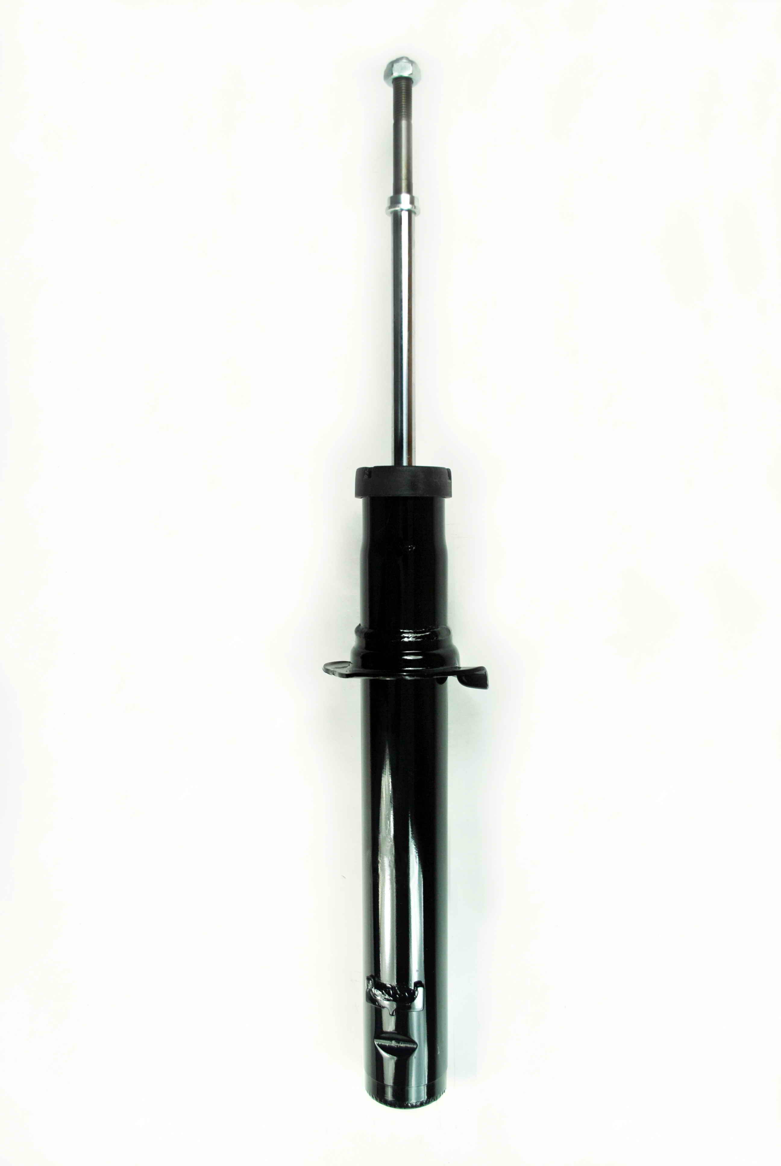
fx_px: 973
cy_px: 583
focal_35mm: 30
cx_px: 390
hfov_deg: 43.7
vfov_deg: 61.9
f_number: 5
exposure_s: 1/160
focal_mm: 20
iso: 100
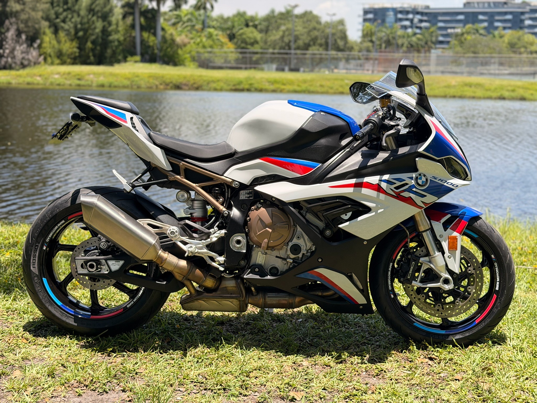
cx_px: 268
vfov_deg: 30.3
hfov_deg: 39.7
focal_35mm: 48
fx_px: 745
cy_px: 202
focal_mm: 6.76
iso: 80
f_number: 1.78
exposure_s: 1/2494
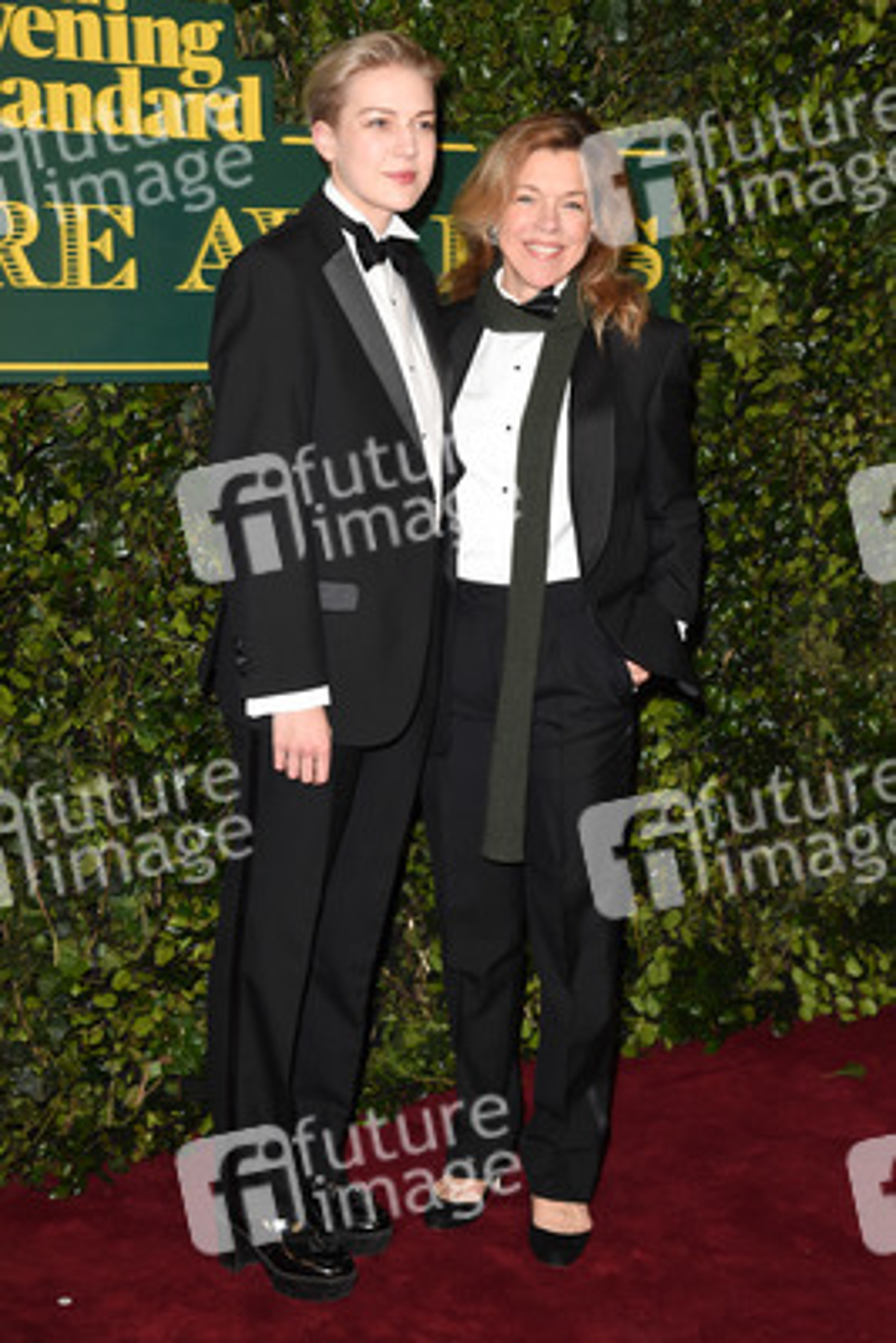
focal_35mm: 58
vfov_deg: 34.5
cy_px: 672
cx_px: 448
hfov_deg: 23.4
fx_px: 2163
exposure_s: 1/250
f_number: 5.6
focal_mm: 58
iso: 800
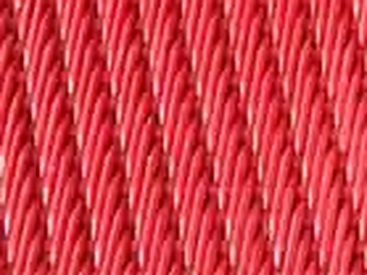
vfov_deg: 5.9
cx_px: 1146
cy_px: 21
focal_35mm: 252
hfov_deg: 7.0
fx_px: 2669
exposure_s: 1/24
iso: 50
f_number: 2.4
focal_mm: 4.28
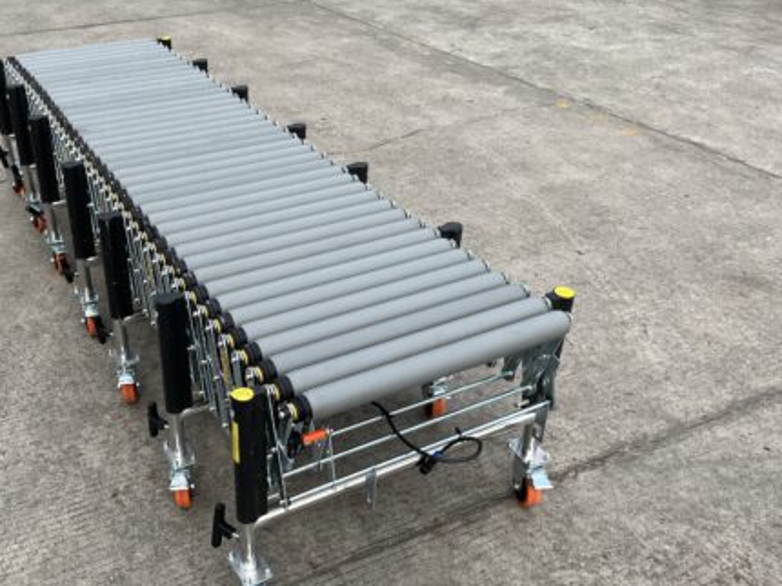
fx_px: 813
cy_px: 338
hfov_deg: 50.2
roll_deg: +1.7
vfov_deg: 39.5
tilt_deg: -33.6
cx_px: 246
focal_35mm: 36
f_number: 1.6
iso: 50
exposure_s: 1/1075
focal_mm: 5.1
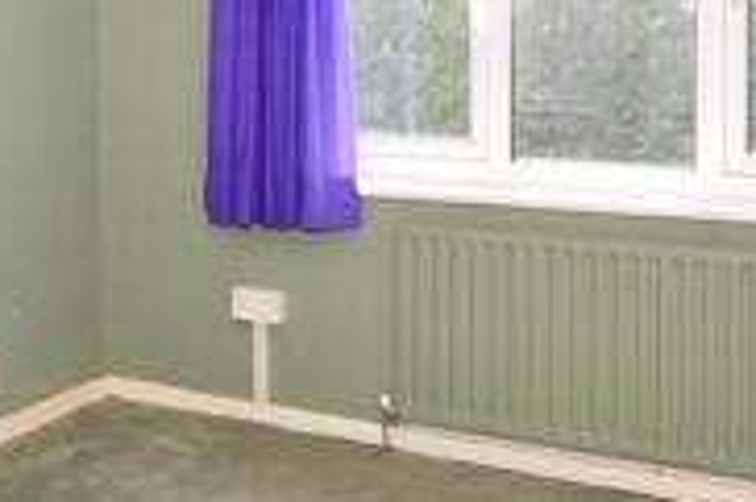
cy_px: 35
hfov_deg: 36.2
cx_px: 212
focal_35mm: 54
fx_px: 1133
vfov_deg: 24.2
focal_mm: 10
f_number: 7.1
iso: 400
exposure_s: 1/80
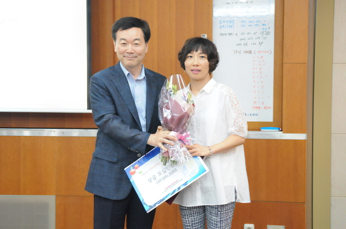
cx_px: 173
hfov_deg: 33.5
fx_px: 575
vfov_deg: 22.5
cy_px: 114
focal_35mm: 60
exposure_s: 1/80
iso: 3200
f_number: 2.8
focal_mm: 40
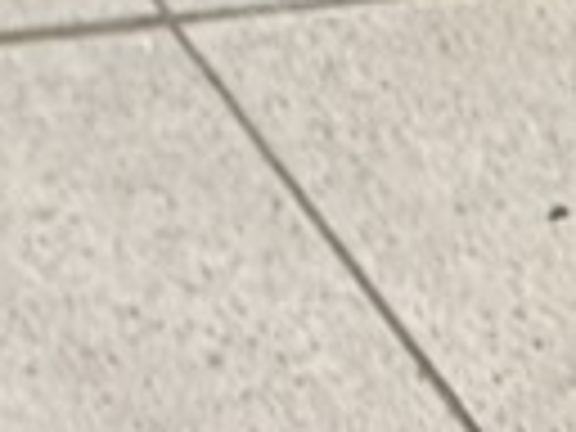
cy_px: -711
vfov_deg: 7.1
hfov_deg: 7.7
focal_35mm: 192
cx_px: -1598
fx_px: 3195
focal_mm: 6.76
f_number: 1.78
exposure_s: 1/60
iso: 250
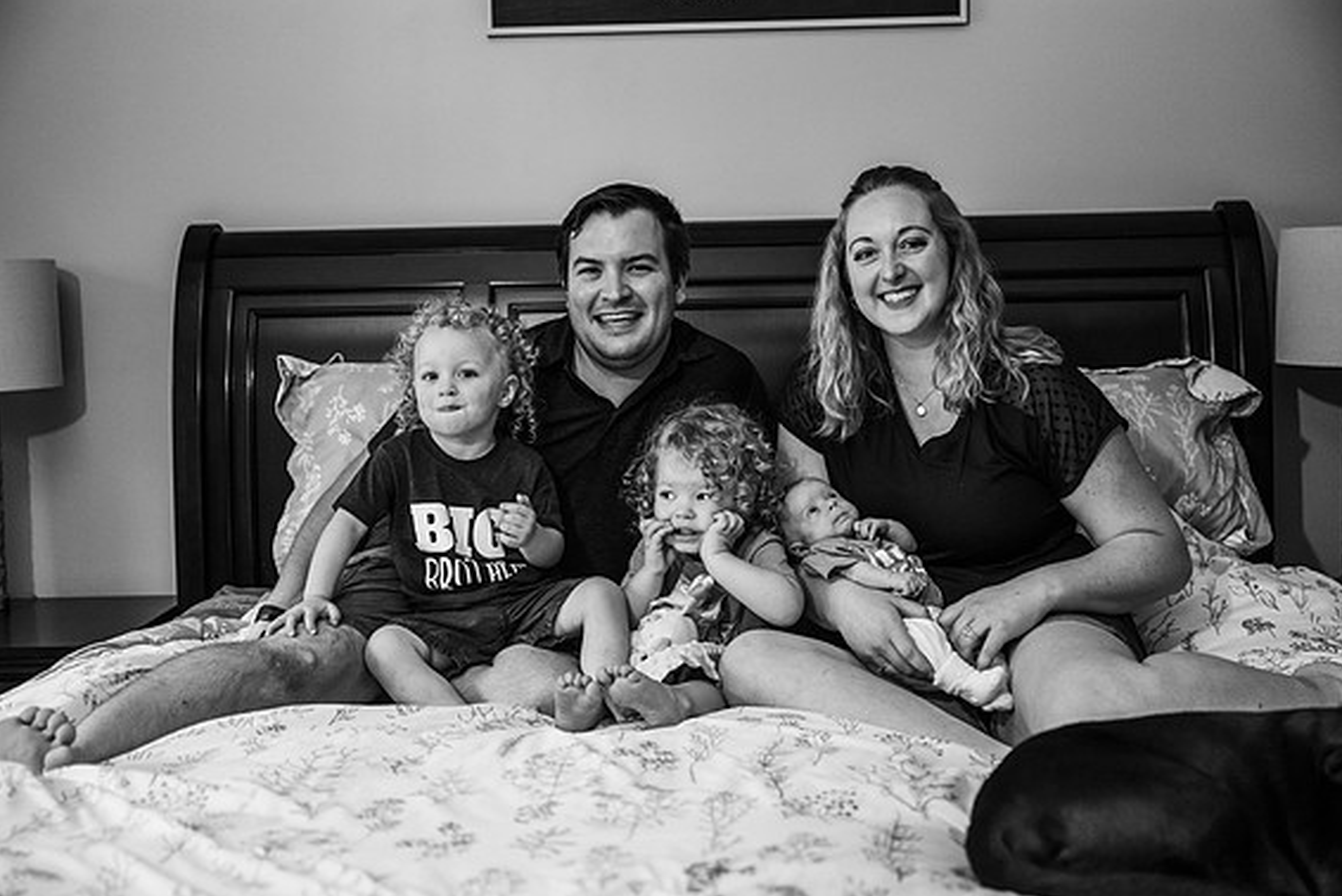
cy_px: 447
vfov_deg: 31.9
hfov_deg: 46.4
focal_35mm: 42
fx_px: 1566
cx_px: 666
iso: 1000
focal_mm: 41
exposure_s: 1/250
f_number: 2.8
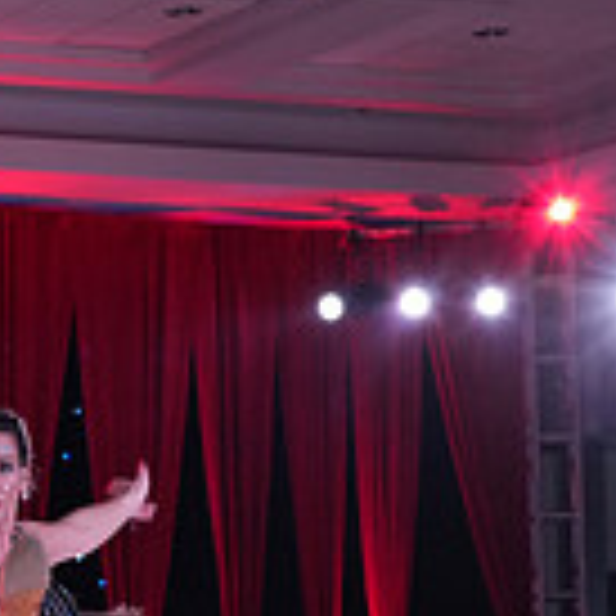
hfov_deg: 11.1
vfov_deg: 11.9
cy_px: 740
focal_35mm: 144
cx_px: -598
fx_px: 2899
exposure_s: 1/250
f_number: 5
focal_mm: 40
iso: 2500
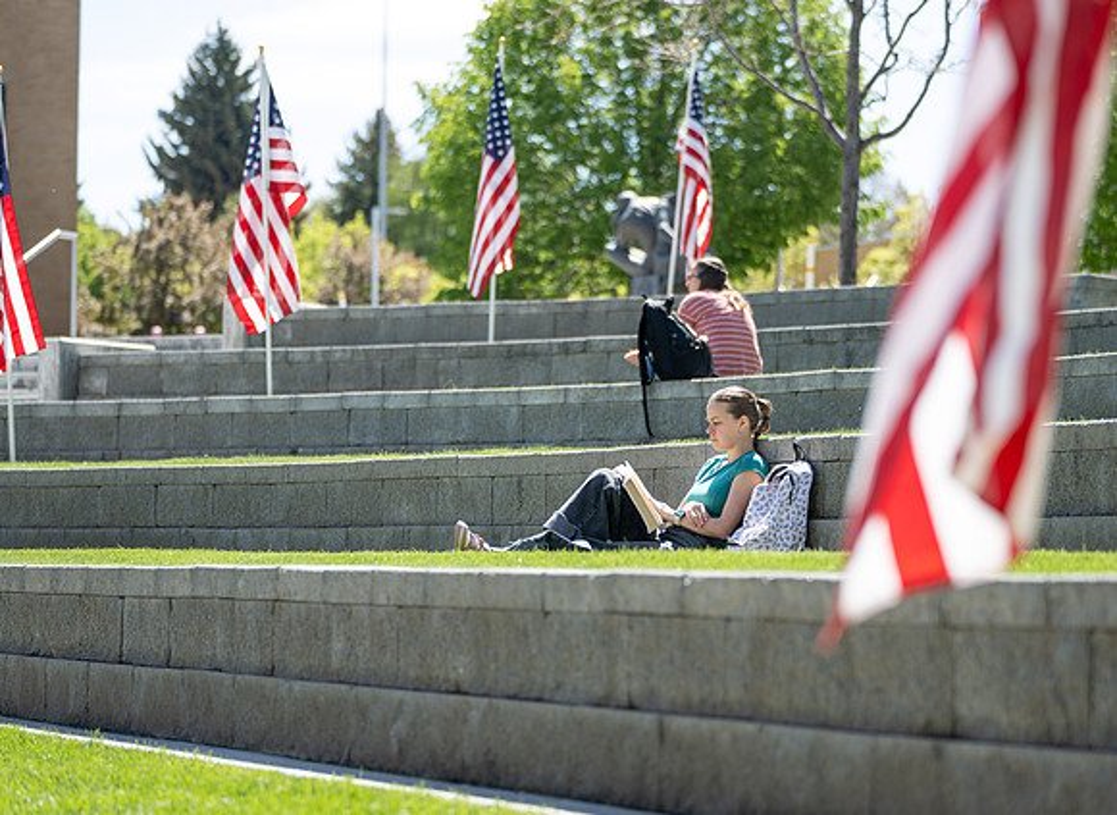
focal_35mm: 116
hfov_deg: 17.2
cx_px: 626
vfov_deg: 12.6
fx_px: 3700
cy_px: 403
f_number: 2.8
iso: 100
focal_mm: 105
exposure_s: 1/800
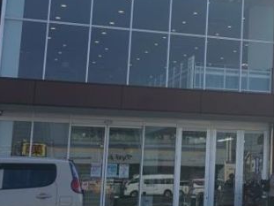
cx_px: 379
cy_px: 45
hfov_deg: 19.1
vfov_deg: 15.7
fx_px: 740
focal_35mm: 93
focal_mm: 21
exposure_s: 1/200
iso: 100
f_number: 9
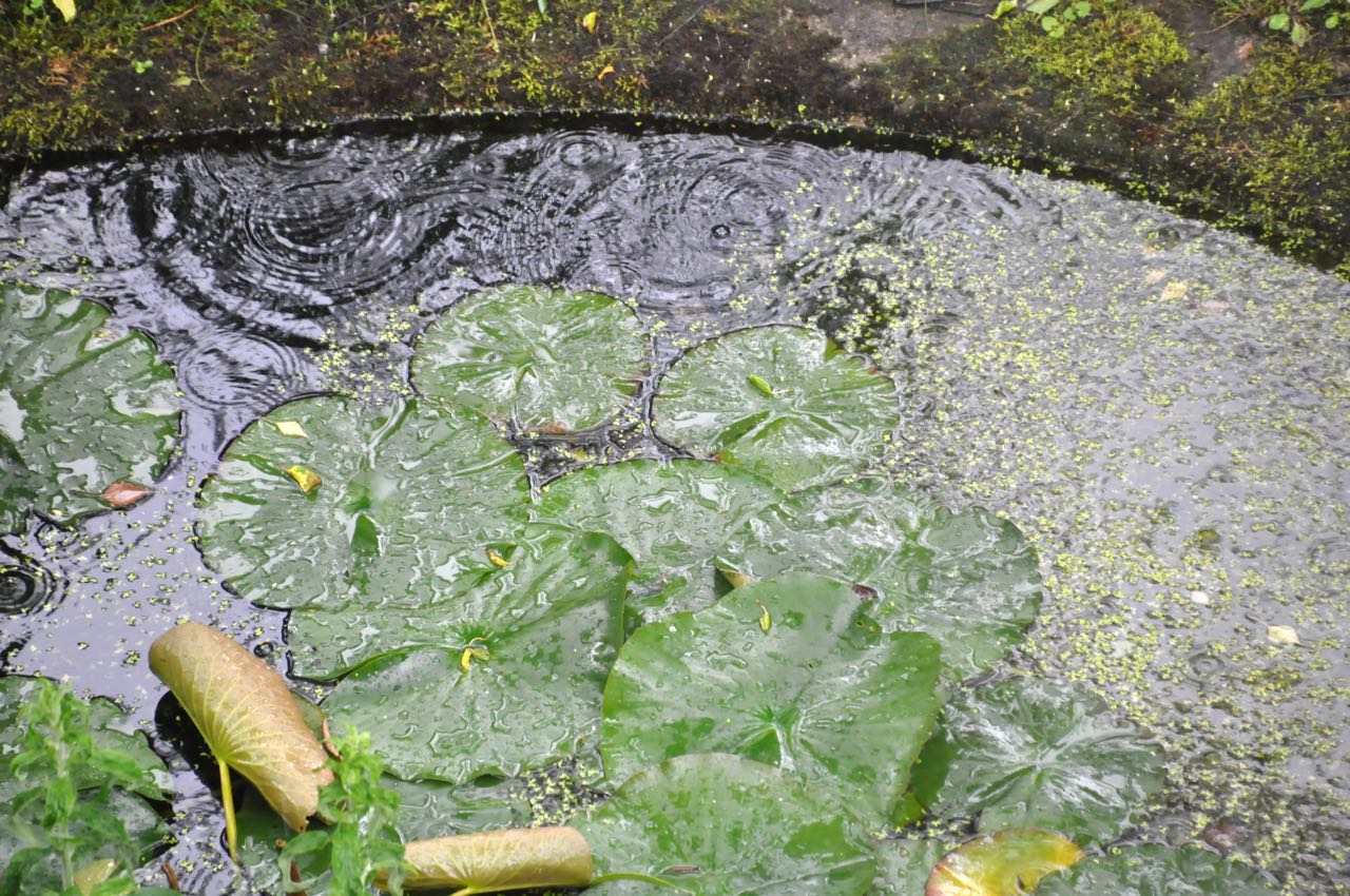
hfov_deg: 4.6
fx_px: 16853
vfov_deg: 3.0
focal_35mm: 450
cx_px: 675
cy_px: 448
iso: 1600
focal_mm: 300
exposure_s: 1/125
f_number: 6.3
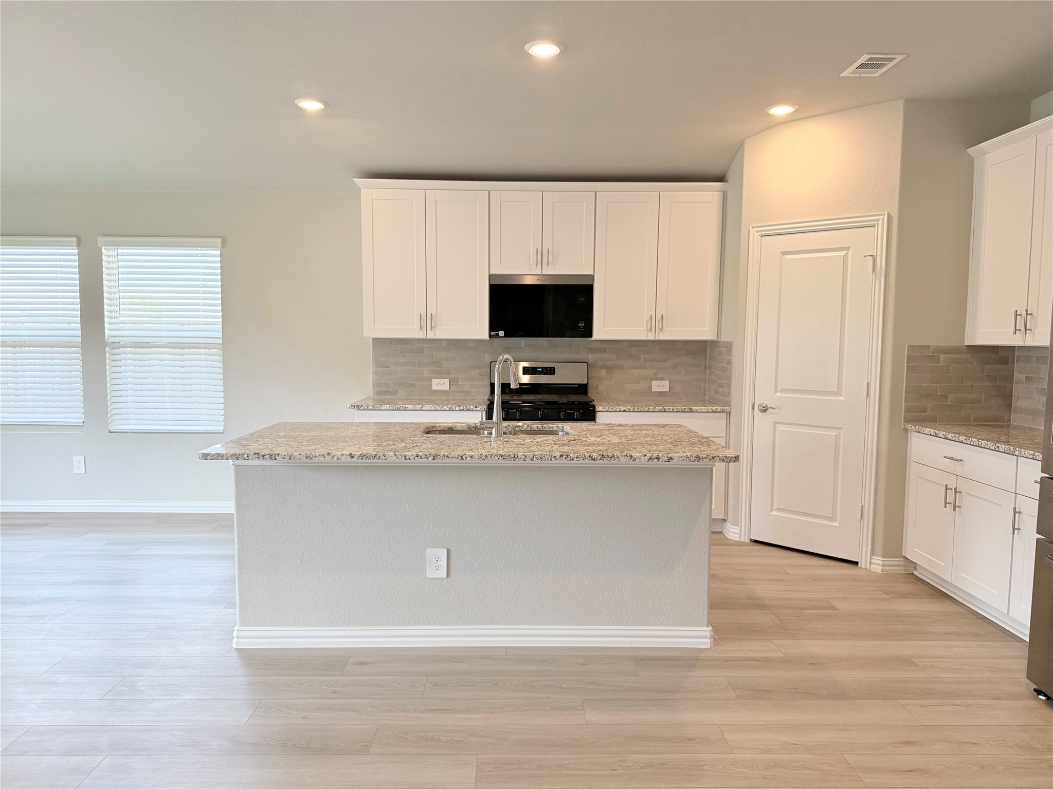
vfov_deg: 56.8
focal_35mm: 24
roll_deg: -0.7
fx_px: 730
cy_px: 394
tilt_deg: -4.5
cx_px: 526
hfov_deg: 71.6
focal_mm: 6.76
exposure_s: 1/237
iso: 200
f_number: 1.78
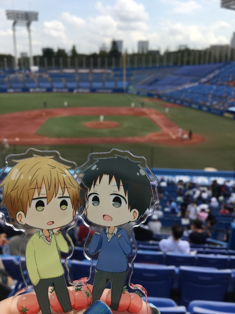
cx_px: 118
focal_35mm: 31
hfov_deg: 45.4
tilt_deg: -17.4
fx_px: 281
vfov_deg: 58.4
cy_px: 157
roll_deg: +0.2
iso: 25
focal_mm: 3.3
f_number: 2.4
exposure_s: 1/734
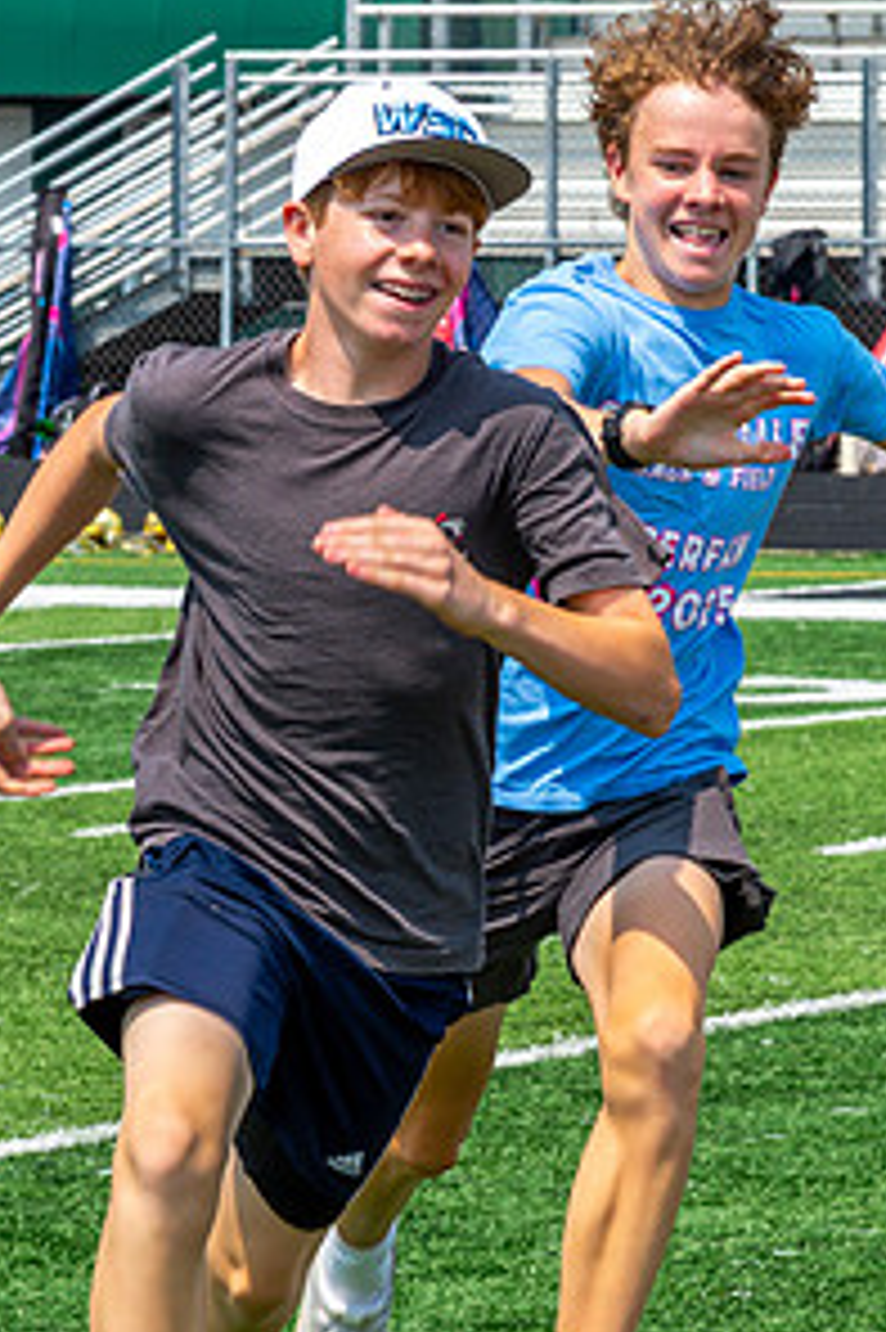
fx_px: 11494
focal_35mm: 311
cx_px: 450
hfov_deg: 4.4
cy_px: 709
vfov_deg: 6.6
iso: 320
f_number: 13
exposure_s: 1/320
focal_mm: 120
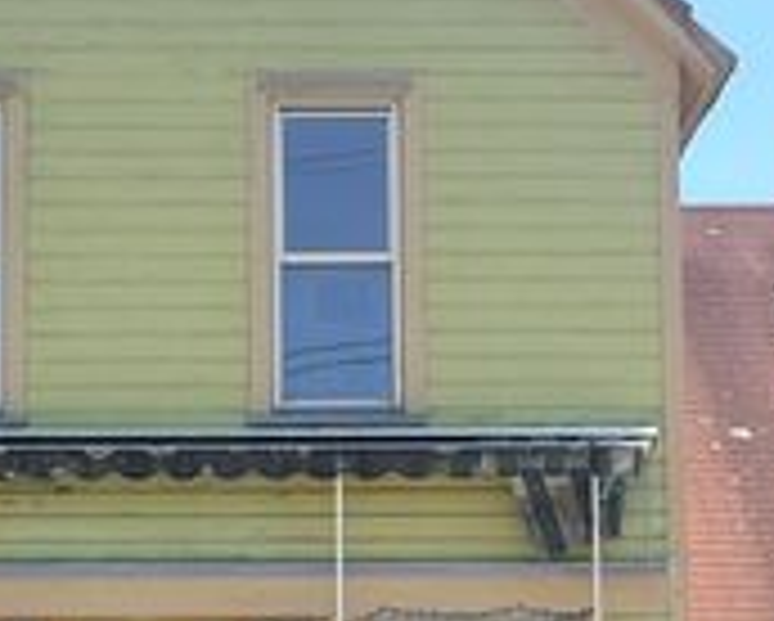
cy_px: 515
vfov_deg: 11.3
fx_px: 3119
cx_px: 310
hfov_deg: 14.1
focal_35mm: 136
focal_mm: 6.76
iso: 64
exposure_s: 1/2208
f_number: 1.78
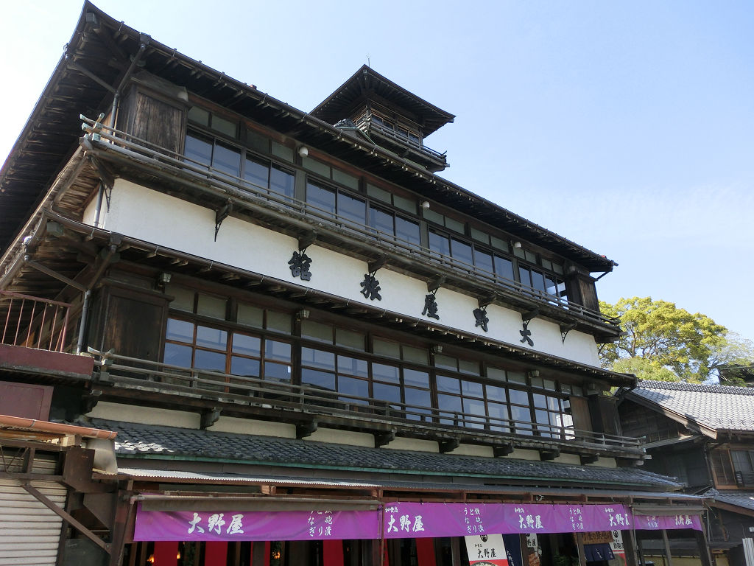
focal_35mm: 28
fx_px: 610
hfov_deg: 63.4
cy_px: 283
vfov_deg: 49.7
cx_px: 377
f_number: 3
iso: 80
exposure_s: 1/500
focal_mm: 5
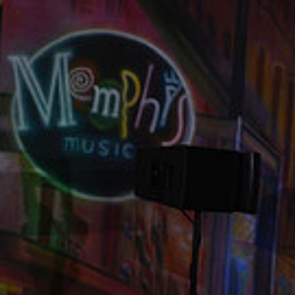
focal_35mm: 168
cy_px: 420
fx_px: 1620
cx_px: 405
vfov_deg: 10.1
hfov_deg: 10.2
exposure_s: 1/160
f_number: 14
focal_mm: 46
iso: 1250
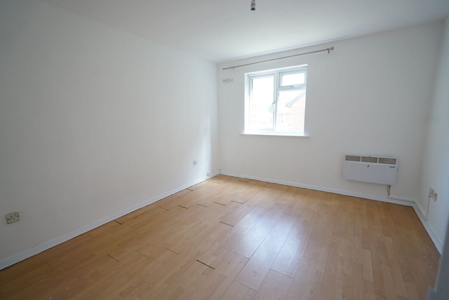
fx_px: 200
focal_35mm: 16
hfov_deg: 96.7
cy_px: 150
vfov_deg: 73.8
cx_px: 224
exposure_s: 1/60
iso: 400
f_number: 4
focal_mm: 16
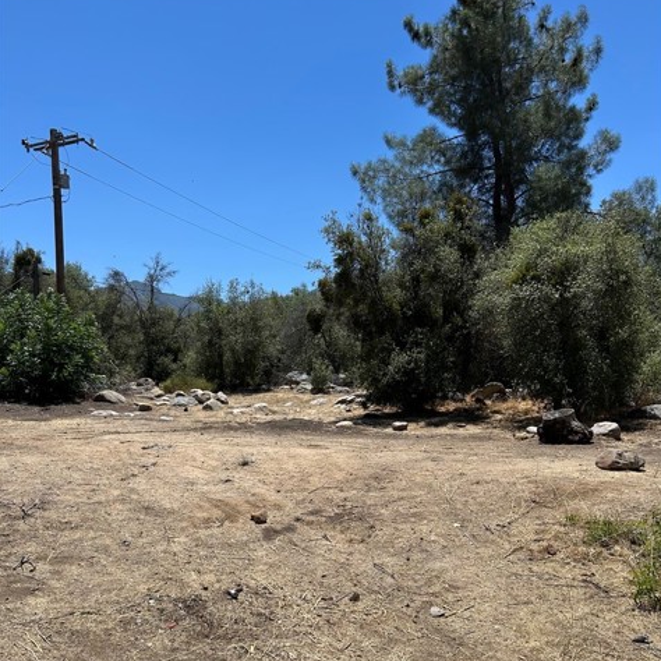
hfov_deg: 52.5
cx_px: 333
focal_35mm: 31
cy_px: 428
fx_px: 670
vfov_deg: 51.8
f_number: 1.5
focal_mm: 5.7
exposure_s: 1/4831
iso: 50
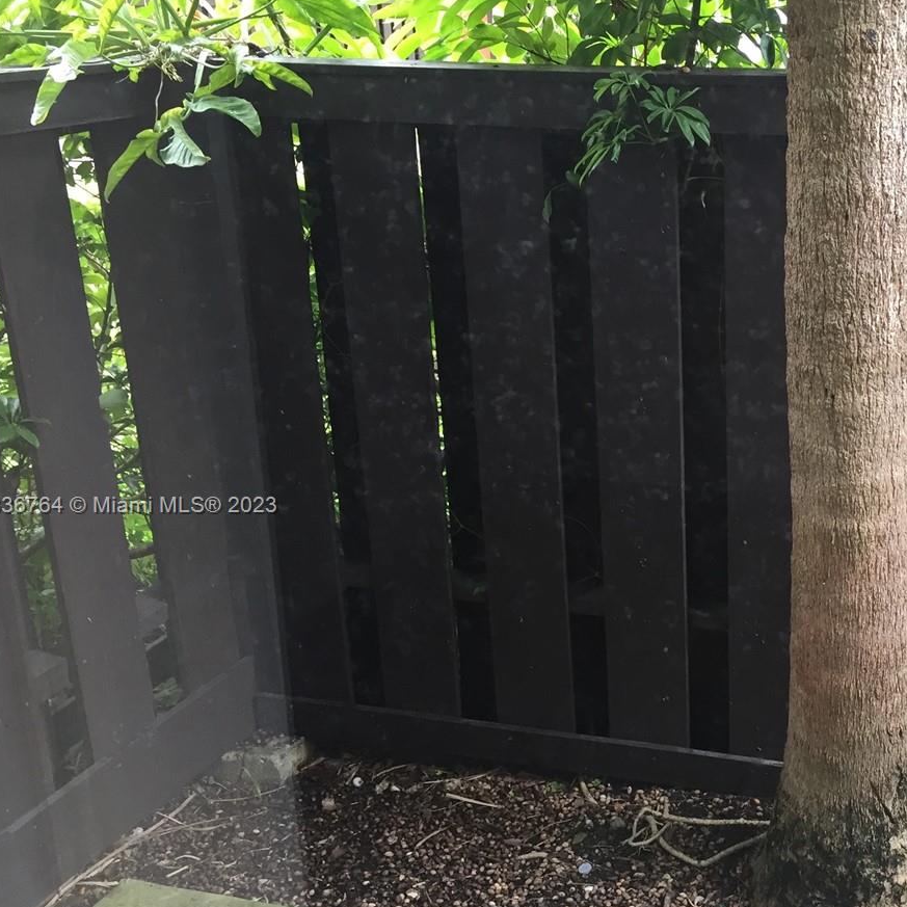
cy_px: 507
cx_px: 776
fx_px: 1393
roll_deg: -0.1
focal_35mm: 47
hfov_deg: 34.5
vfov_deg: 36.0
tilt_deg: -20.1
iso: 32
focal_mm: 4.15
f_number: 2.2
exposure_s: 1/40
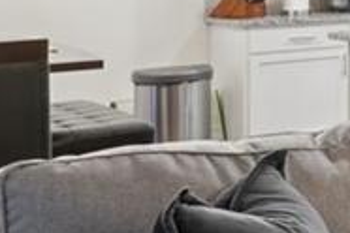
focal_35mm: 88
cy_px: -21
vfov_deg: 15.2
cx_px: 896
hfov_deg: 13.8
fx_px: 855
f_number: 8
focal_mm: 16
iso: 400
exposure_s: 1/5
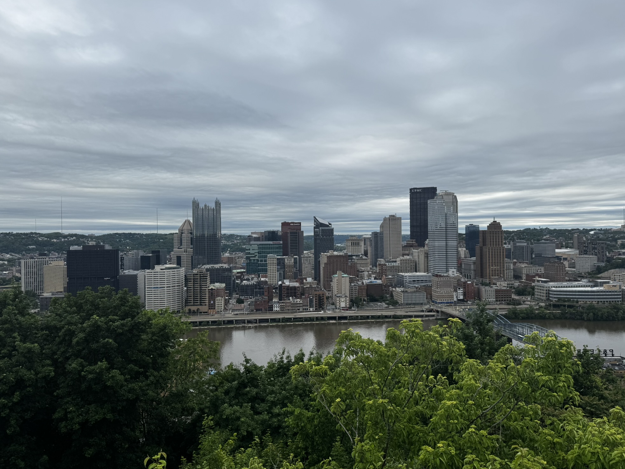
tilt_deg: -0.6
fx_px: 451
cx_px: 320
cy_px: 232
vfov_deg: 54.9
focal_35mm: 25
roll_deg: +1.0
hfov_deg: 69.4
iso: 80
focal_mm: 6.76
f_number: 1.78
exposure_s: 1/1560
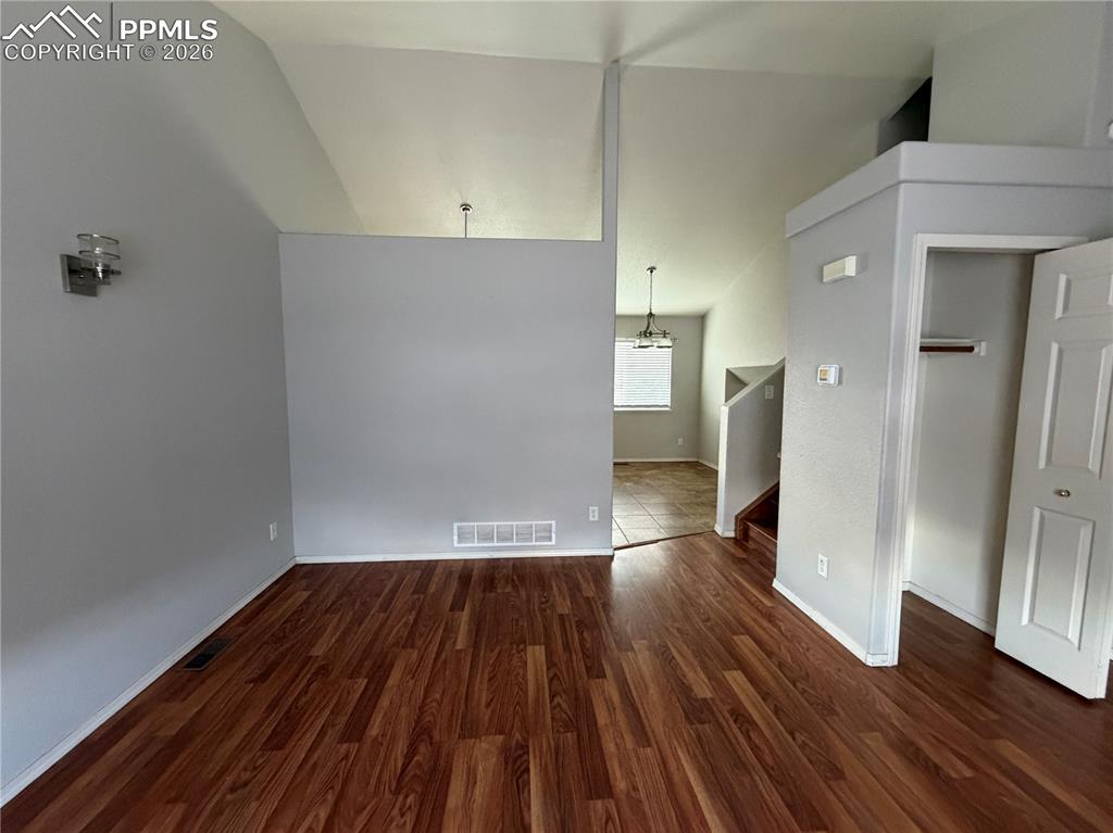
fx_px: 450
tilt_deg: -6.3
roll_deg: +0.7
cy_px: 416
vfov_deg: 85.6
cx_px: 556
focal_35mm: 14
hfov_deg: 102.1
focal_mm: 2.22
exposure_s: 1/60
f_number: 2.2
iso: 640
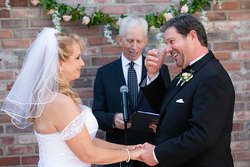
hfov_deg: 23.6
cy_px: 84
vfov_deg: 15.9
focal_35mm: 86
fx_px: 597
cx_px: 125
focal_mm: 86
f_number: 4.5
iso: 800
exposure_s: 1/800
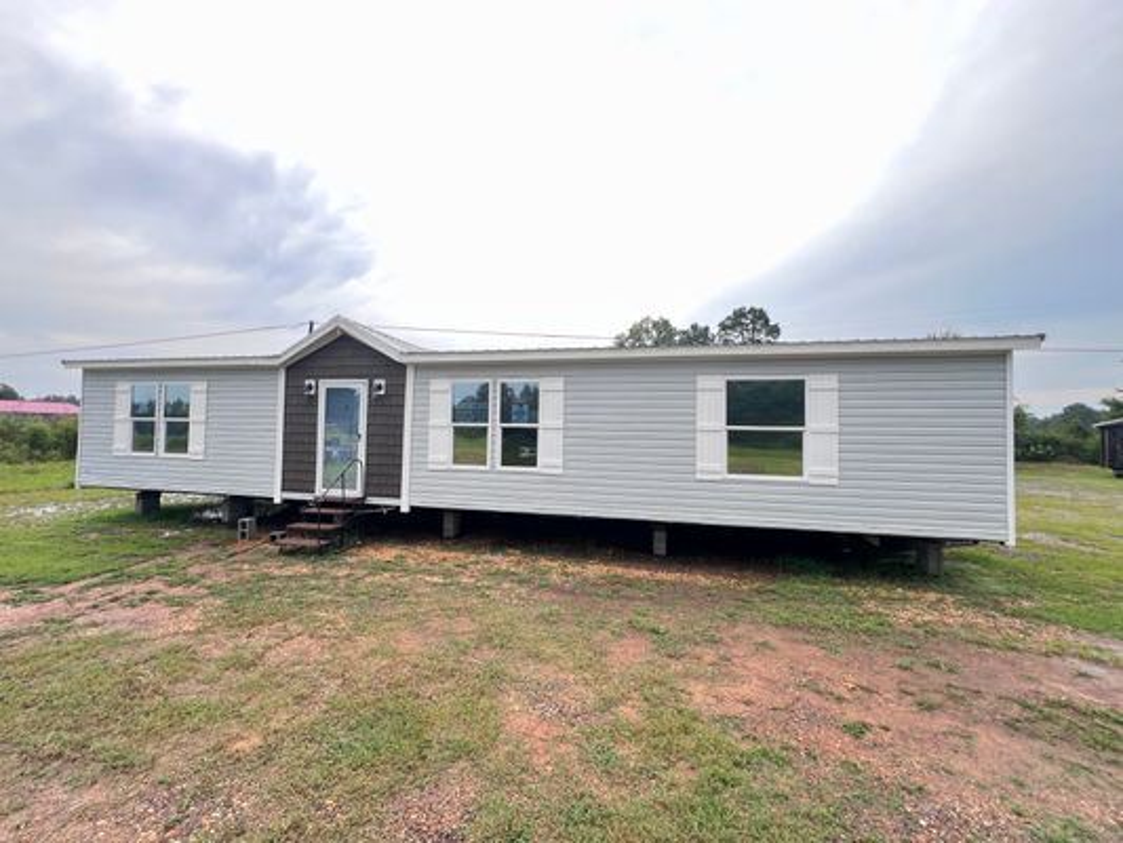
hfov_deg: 106.2
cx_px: 562
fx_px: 422
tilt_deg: +0.1
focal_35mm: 13
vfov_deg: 89.9
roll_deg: -1.1
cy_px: 422
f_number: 1.8
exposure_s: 1/99
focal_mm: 1.57
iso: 50
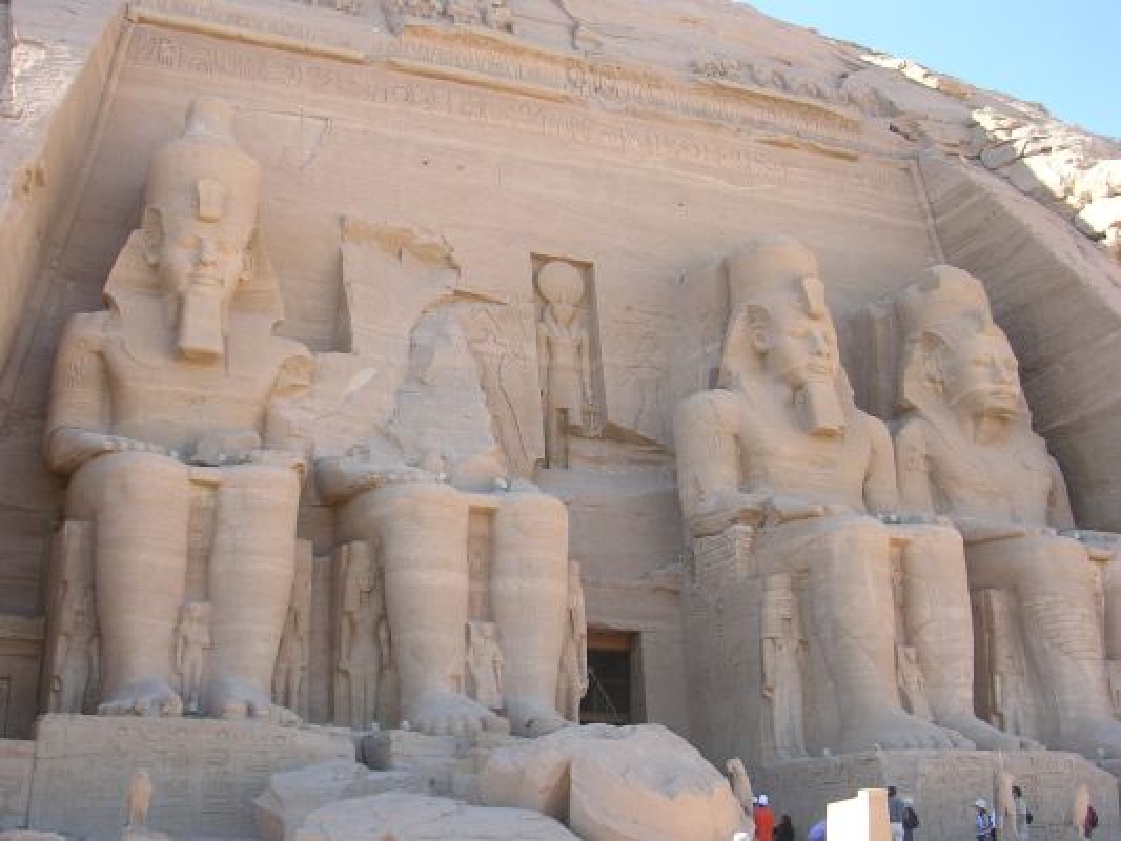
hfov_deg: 38.9
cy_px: 420
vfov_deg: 29.7
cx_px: 560
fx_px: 1587
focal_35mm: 49
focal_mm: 7.5
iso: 50
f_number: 3.1
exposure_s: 1/249
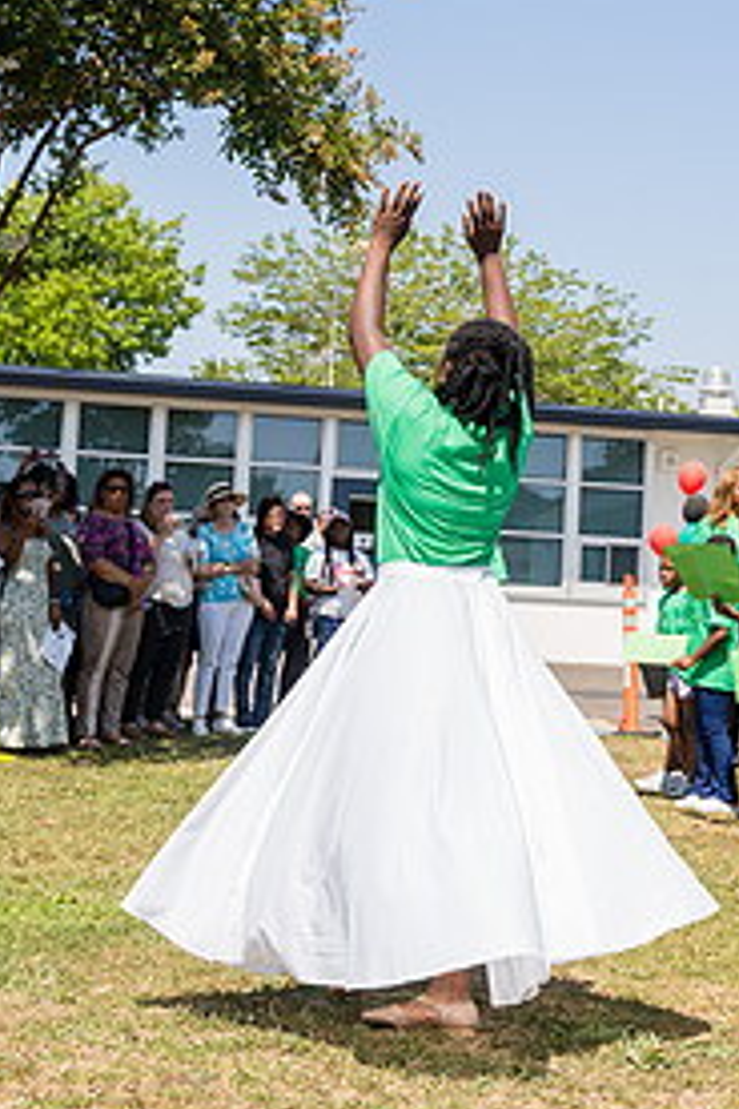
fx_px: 1755
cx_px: 510
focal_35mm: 57
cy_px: 430
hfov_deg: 23.6
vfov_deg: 34.9
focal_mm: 35
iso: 100
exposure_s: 1/800
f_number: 4
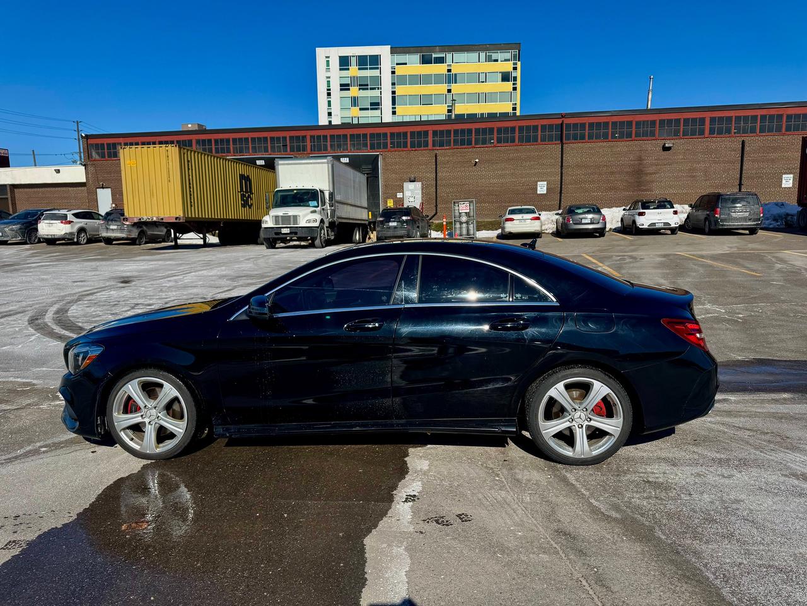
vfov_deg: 56.8
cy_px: 303
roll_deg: +0.6
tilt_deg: -7.6
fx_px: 560
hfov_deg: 71.6
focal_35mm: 24
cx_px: 404
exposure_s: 1/6410
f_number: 1.8
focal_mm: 6.8
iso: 80
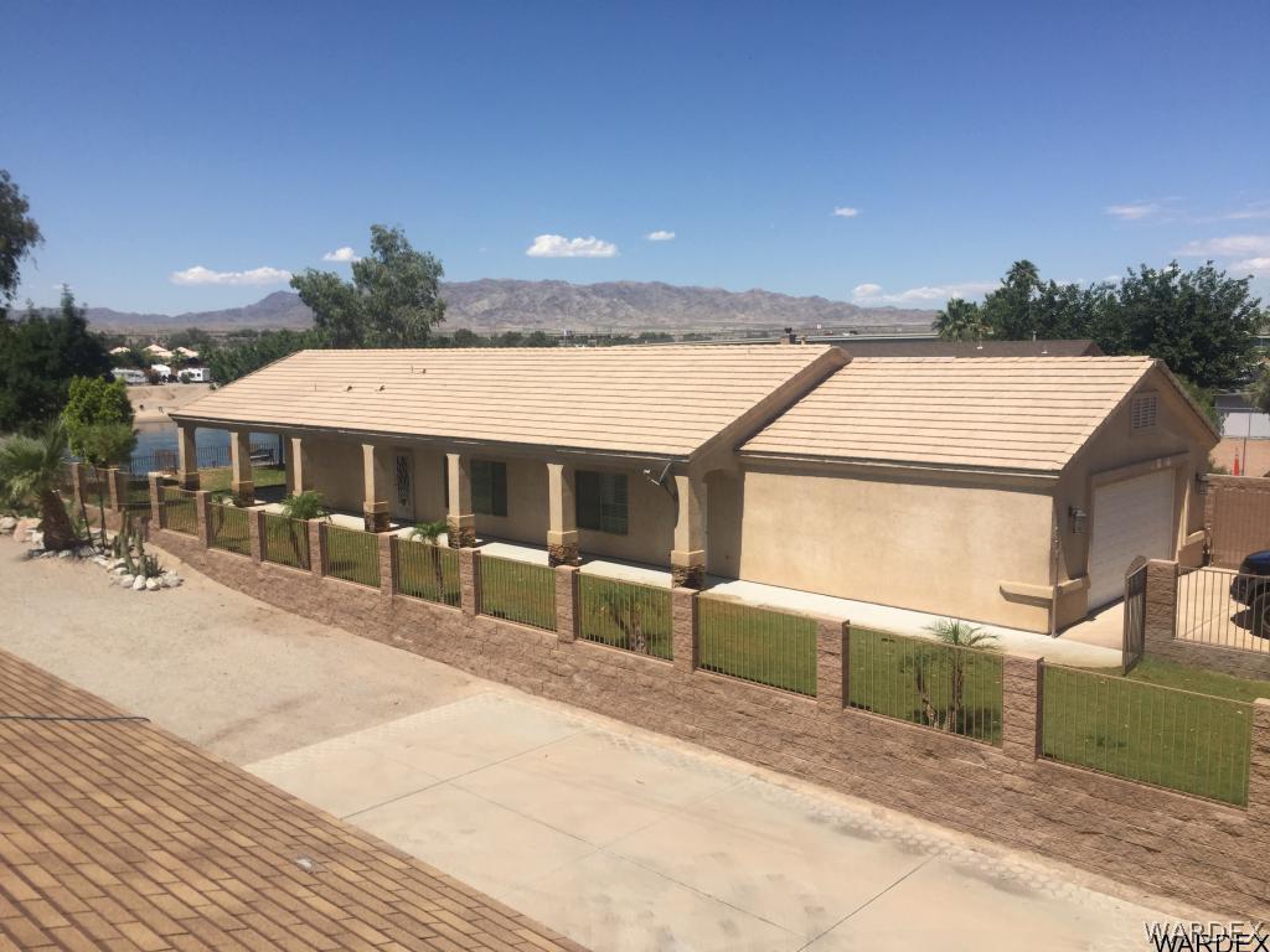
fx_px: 1064
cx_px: 635
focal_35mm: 29
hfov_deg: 61.7
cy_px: 476
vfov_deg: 48.2
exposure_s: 1/3597
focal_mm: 4.15
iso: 32
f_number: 2.2
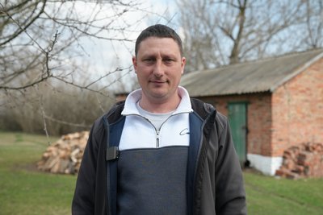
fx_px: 431
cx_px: 162
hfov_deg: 41.1
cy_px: 108
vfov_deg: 28.1
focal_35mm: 48
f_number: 4
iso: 640
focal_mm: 48
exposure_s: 1/160
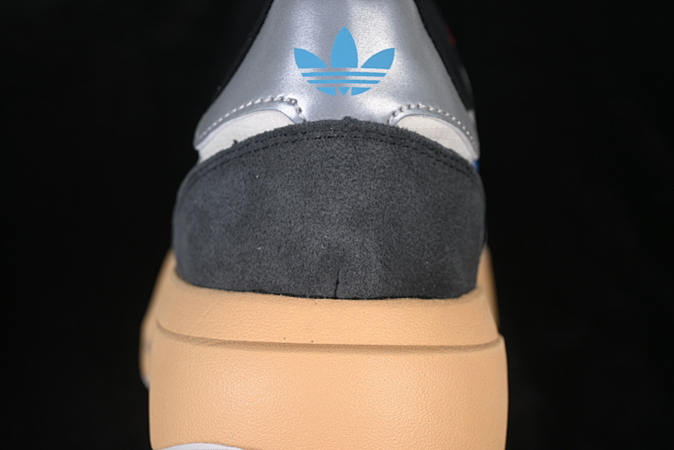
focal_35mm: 75
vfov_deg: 18.2
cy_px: 225
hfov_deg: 27.0
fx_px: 1404
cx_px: 337
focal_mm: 50
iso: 160
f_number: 7.1
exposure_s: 1/60
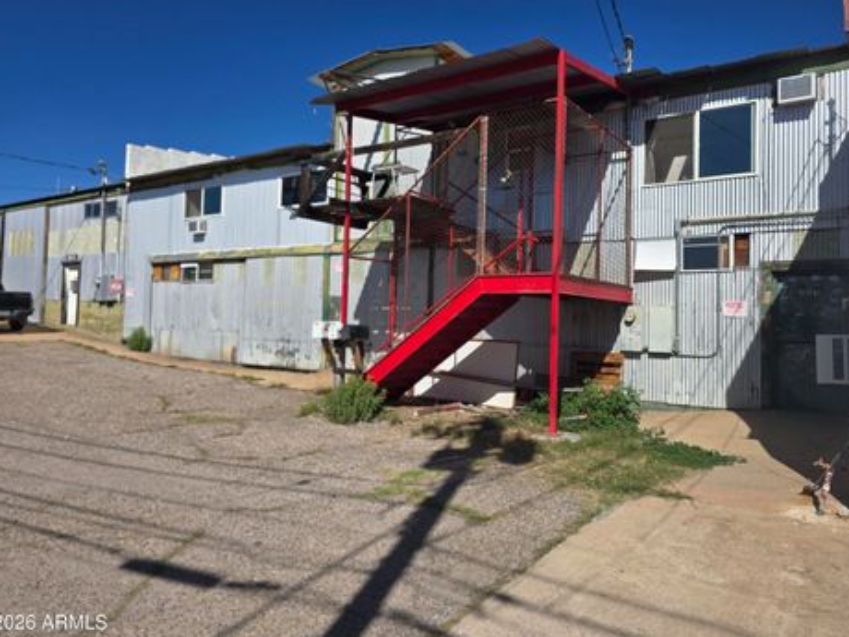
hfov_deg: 69.3
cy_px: 307
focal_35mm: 25
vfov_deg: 54.9
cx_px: 452
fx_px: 613
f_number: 1.7
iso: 12
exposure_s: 1/1387
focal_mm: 6.3
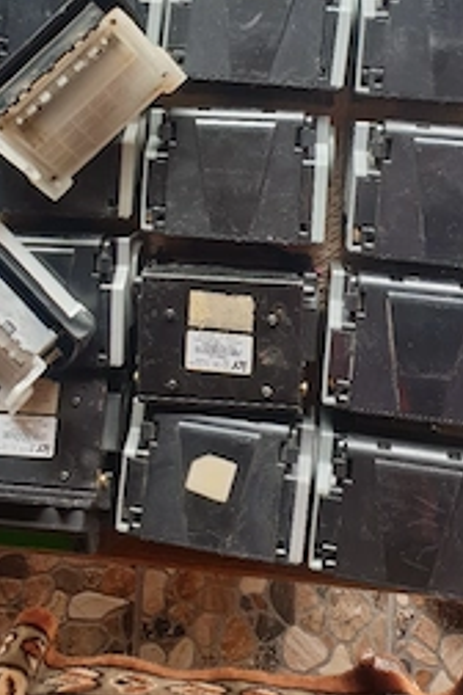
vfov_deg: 43.5
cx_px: 152
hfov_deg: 30.9
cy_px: 146
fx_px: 829
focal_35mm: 43
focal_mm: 4.3
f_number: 2.4
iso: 50
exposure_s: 1/122
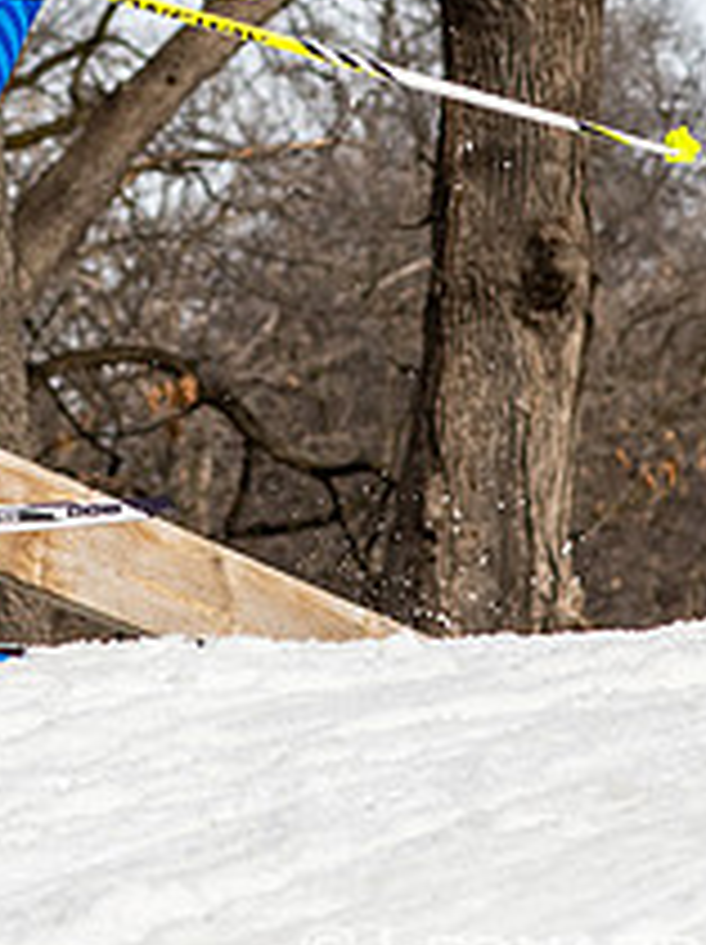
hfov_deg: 3.7
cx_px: 24
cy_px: 57
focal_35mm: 401
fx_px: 10927
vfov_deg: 4.9
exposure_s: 1/2000
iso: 400
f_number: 6.3
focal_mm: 85
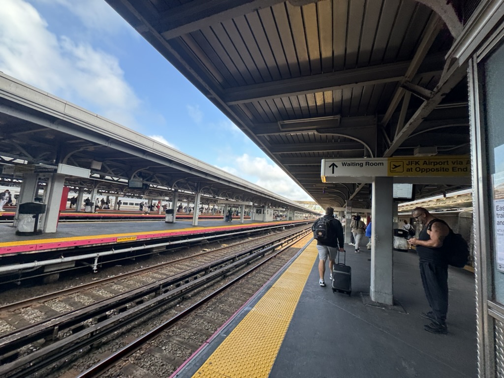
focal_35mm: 14
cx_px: 252
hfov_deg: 102.1
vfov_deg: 85.7
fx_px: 204
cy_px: 189
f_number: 2.2
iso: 40
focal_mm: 2.22
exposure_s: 1/152
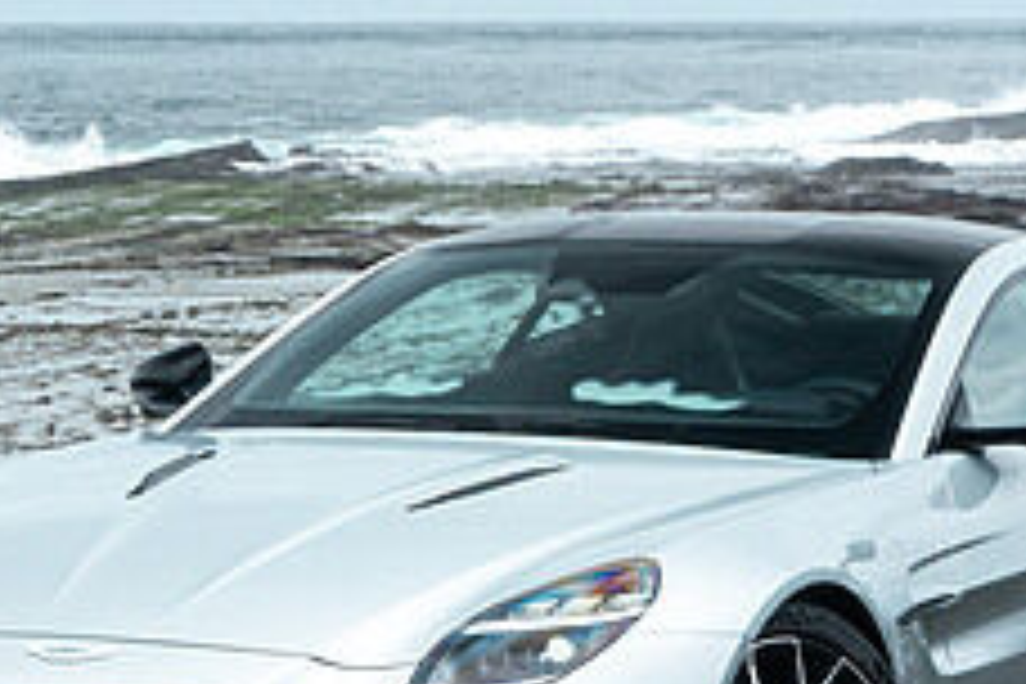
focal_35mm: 257
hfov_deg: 8.0
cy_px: 227
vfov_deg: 5.3
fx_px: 7324
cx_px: -63
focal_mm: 75
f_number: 7.1
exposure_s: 1/30
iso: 100
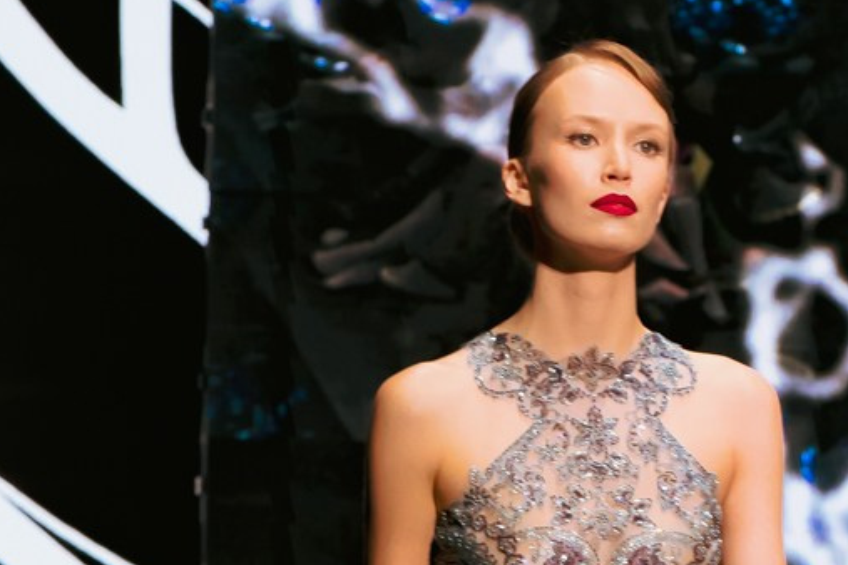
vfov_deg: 4.8
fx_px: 6689
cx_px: 689
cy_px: 846
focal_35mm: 284
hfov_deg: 7.2
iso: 2000
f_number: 5
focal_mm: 75
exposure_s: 1/125
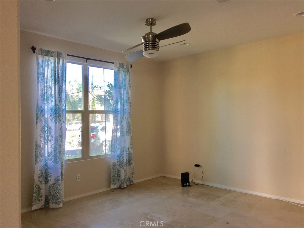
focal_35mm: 29
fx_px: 255
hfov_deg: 61.7
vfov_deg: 48.2
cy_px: 114
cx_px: 152
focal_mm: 4.15
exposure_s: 1/30
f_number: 2.2
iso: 25
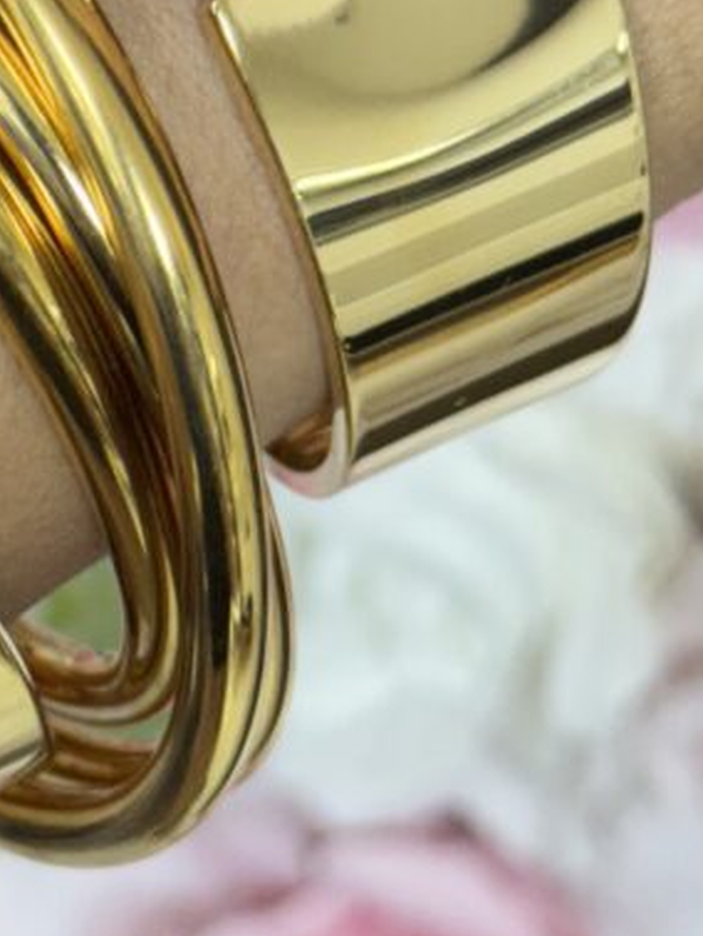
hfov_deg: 10.7
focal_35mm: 137
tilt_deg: -44.3
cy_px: 126
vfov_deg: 14.3
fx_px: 3706
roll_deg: -2.5
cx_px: -12
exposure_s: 1/100
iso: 320
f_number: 1.78
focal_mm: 6.76
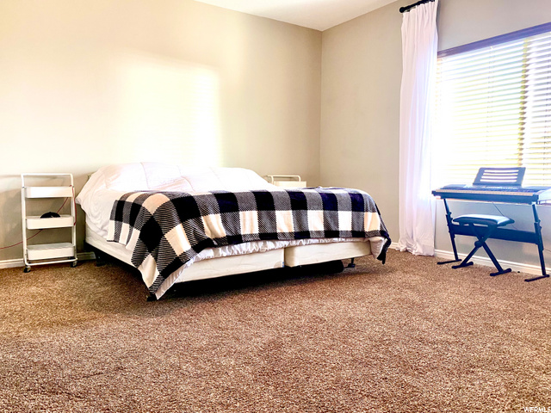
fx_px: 414
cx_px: 276
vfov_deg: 53.1
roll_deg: -0.6
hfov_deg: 67.3
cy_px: 206
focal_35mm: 26
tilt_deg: -6.0
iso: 125
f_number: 1.8
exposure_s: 1/60
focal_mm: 4.25
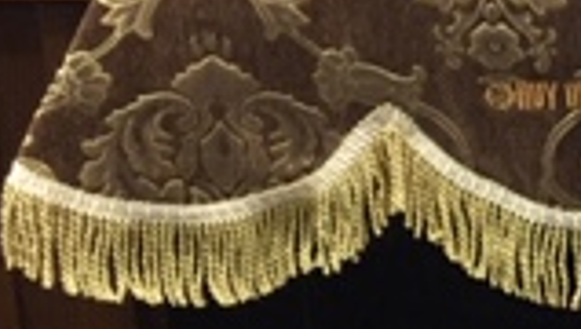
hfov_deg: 14.2
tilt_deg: -16.8
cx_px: 1144
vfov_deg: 9.4
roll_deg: -0.8
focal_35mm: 127
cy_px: 442
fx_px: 1960
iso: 80
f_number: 2.2
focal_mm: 4.15
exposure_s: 1/17
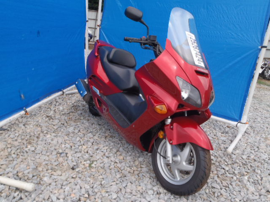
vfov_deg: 49.7
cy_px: 101
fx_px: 218
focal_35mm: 28
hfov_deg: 63.4
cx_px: 135
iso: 80
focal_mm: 5
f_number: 4.5
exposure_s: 1/400
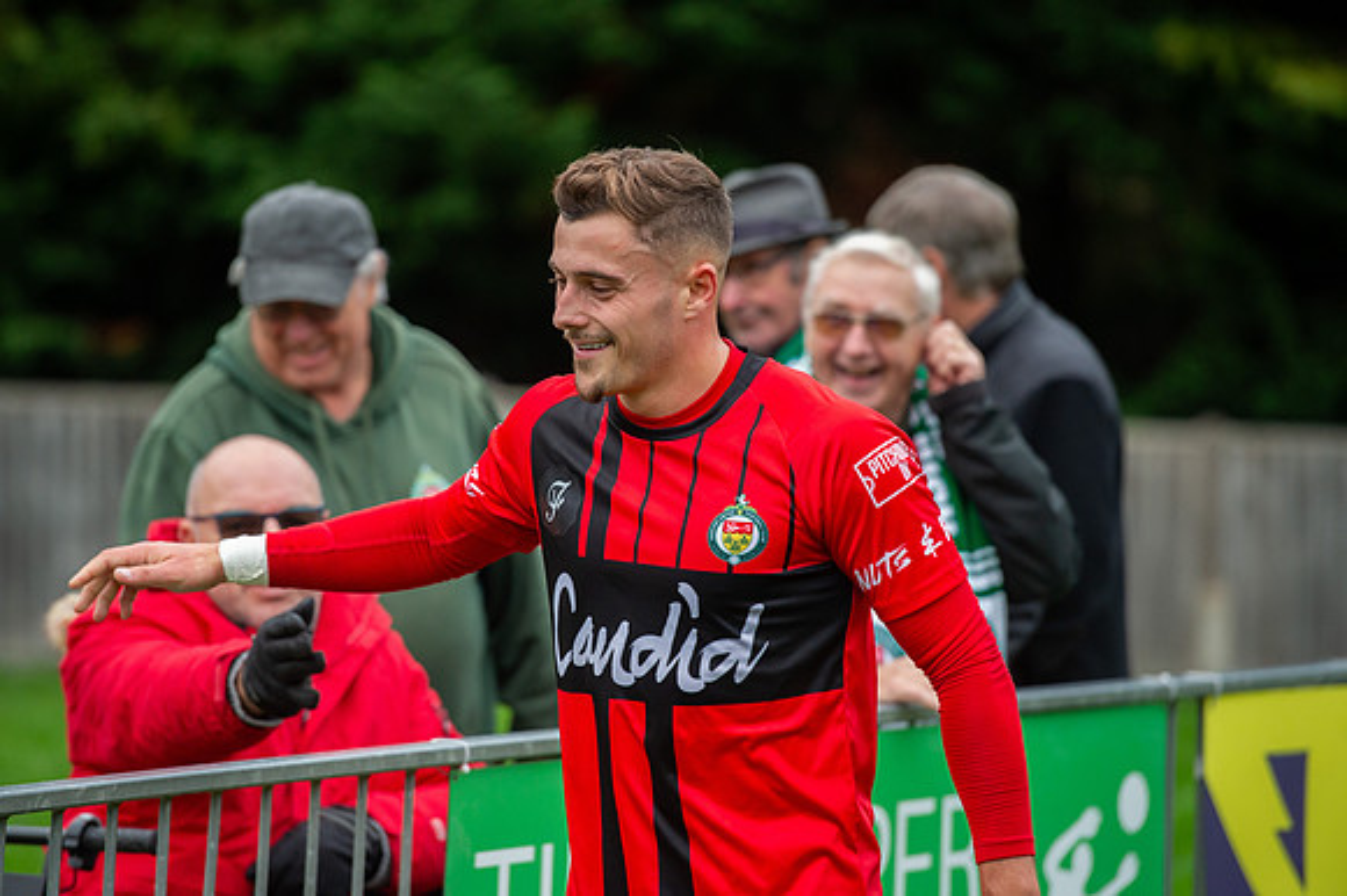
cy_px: 448
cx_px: 674
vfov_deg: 7.2
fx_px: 7105
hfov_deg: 10.8
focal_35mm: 190
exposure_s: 1/1000
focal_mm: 190
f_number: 4
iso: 1600
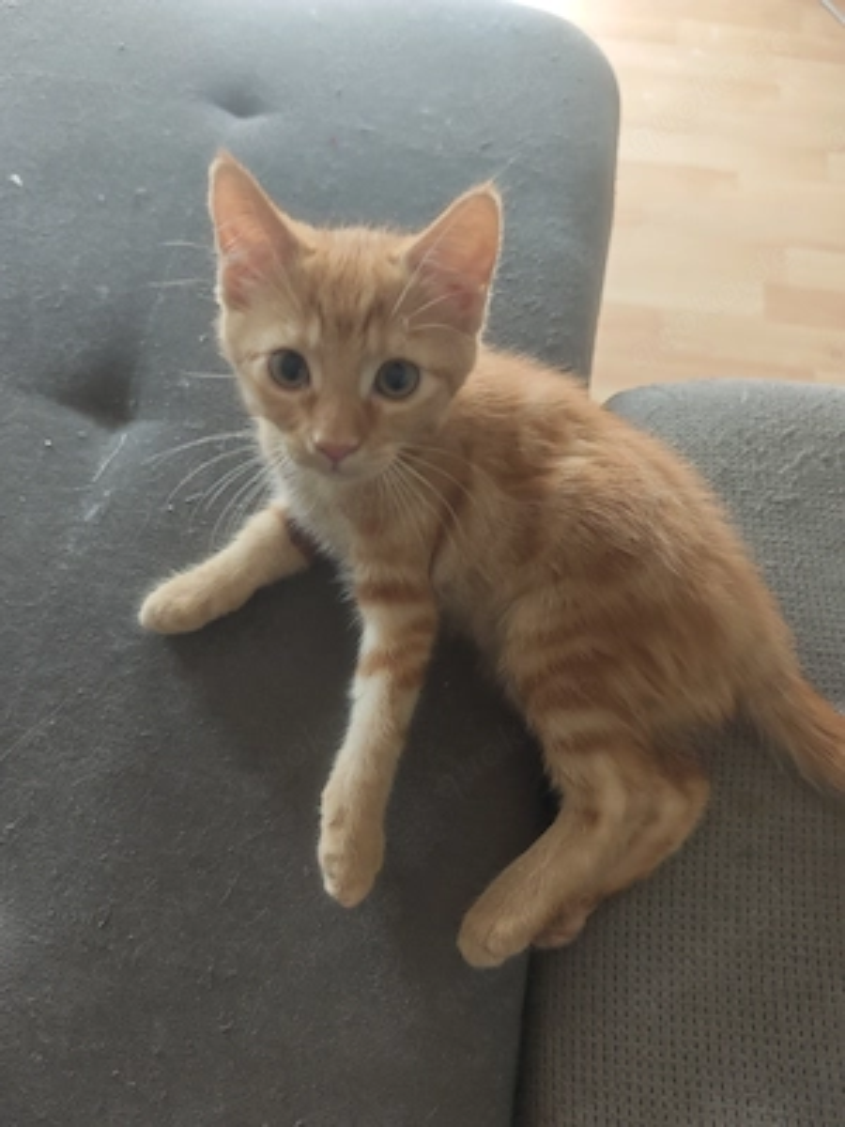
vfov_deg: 73.9
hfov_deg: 58.9
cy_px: 564
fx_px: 749
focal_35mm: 23
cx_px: 422
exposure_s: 1/266
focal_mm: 6.55
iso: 800
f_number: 1.6
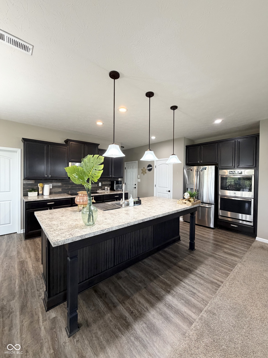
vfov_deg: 102.1
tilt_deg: -1.2
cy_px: 179
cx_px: 134
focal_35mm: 14
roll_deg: -0.6
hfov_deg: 85.7
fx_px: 145
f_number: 2.2
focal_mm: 2.22
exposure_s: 1/60
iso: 200
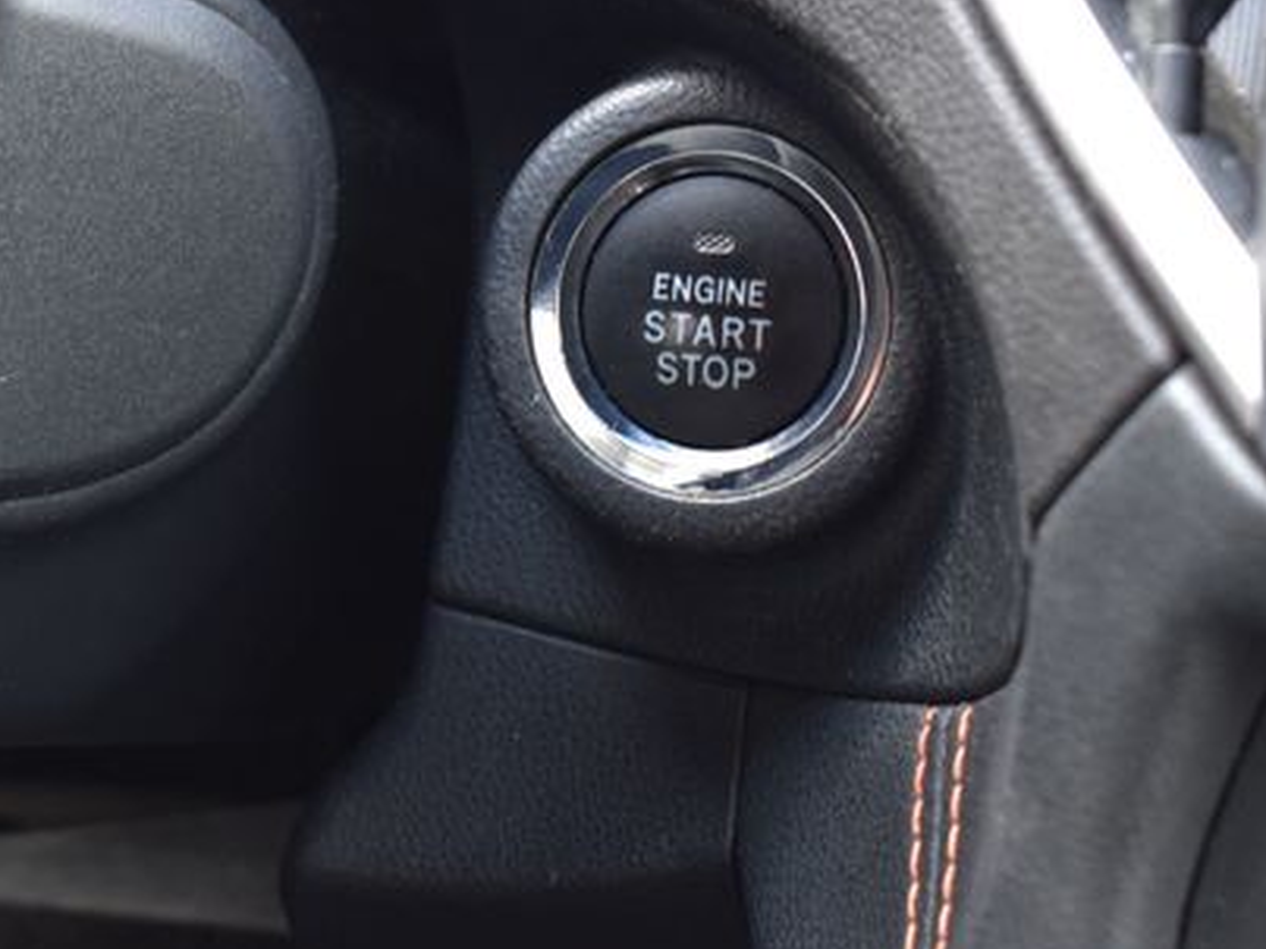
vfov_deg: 12.4
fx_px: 4351
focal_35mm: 119
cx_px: 521
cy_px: 305
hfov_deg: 16.5
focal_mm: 52
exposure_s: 1/15
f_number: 6.3
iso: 400
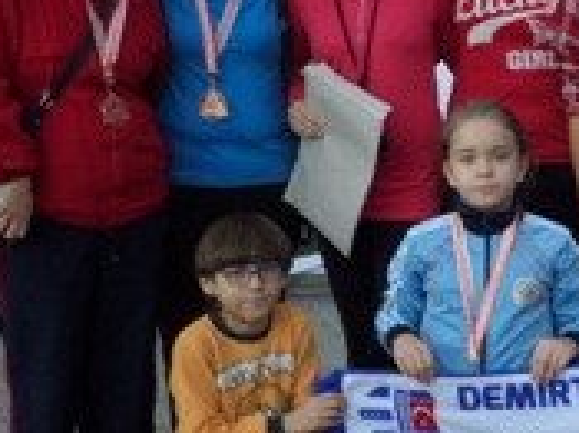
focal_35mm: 110
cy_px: 221
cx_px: 675
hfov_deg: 17.2
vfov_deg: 13.4
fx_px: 1839
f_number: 3.2
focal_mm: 7.8
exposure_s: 1/45
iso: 200
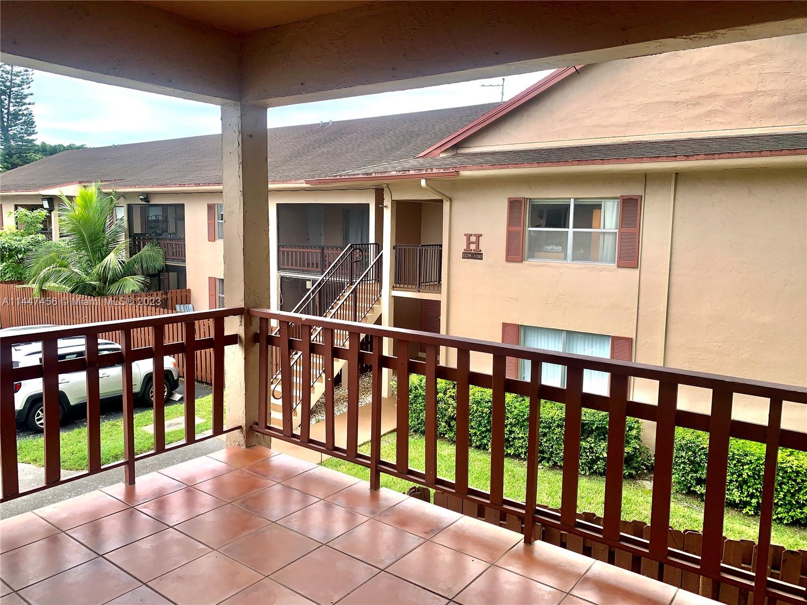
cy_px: 302
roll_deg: -2.2
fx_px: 606
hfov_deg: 67.3
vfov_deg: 53.1
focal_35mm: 26
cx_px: 404
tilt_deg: -7.5
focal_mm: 4.25
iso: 25
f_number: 1.8
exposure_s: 1/639
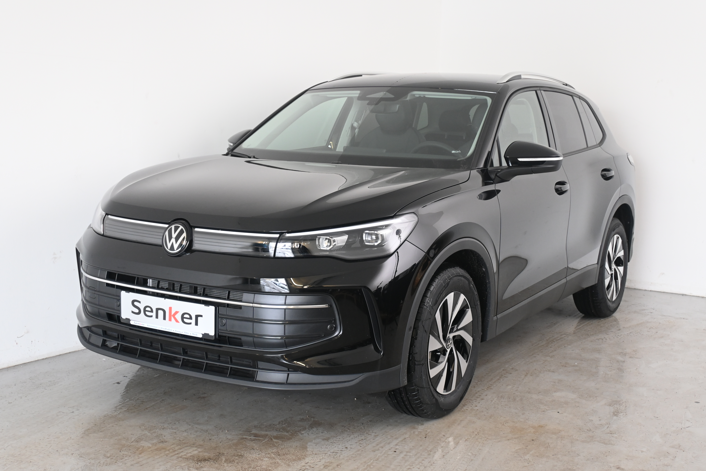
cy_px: 236
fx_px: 882
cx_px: 353
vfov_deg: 29.9
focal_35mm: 45
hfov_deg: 43.6
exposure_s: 1/50
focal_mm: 30
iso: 800
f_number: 4.8
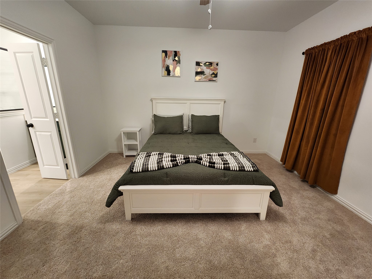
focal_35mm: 13
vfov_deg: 89.9
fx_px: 140
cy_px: 140
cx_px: 186
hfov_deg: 106.2
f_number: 2.2
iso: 320
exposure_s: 1/30
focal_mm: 2.2
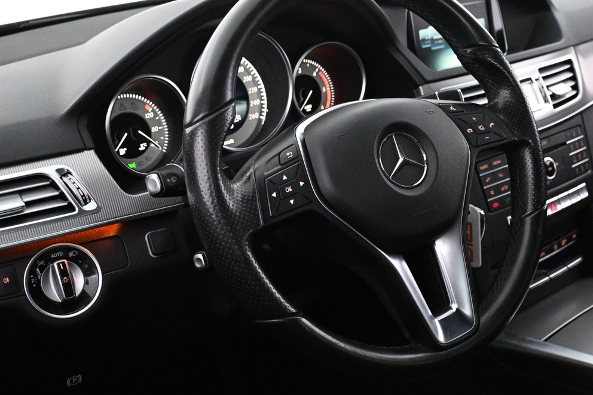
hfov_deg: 40.2
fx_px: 807
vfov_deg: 27.4
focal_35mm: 49
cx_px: 352
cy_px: 148
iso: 4000
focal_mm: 20
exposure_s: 1/50
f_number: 3.8
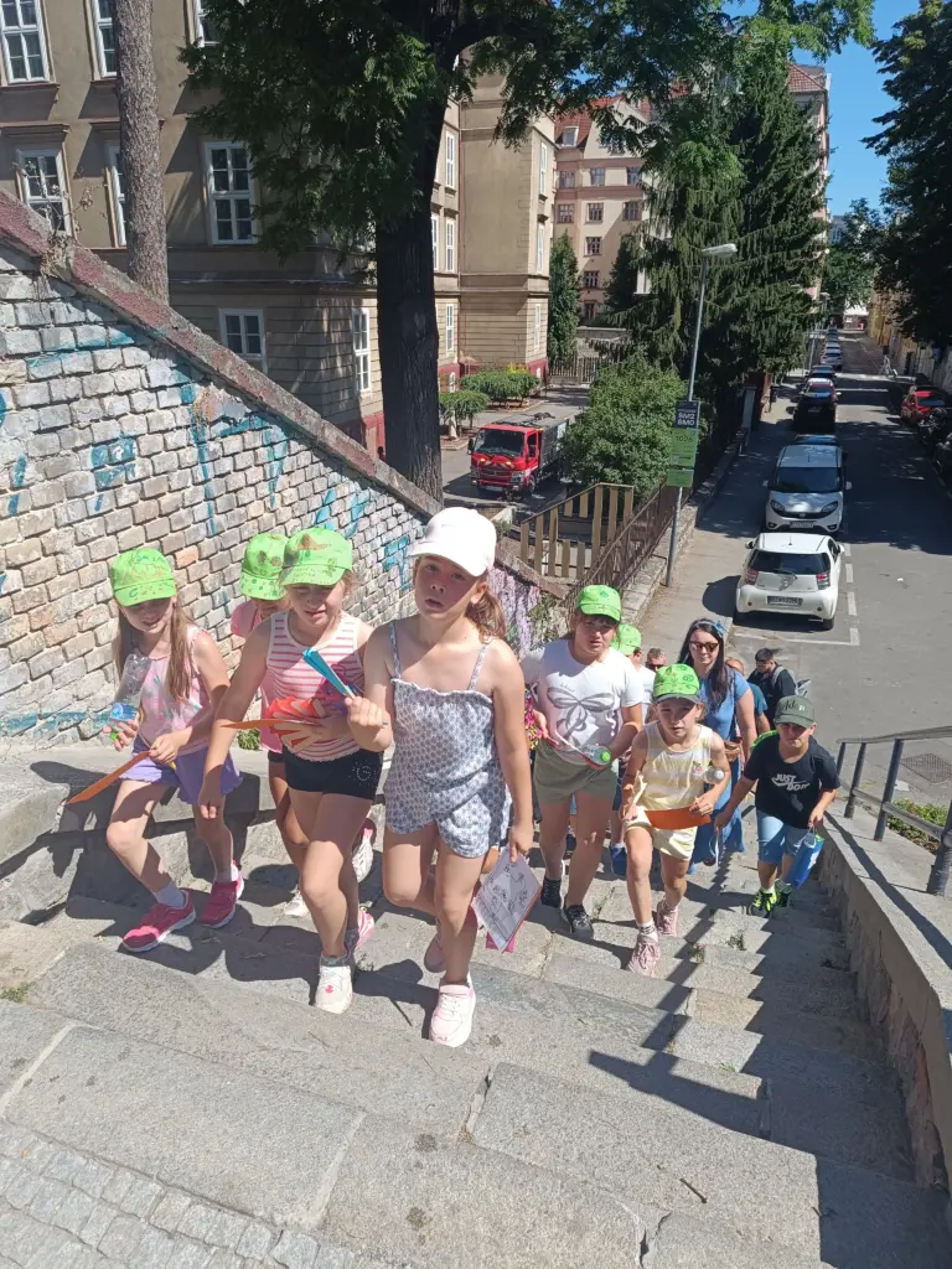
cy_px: 634
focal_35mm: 24
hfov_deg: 56.8
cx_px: 476
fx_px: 880
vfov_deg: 71.6
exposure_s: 1/1135
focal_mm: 5.59
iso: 53
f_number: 1.88
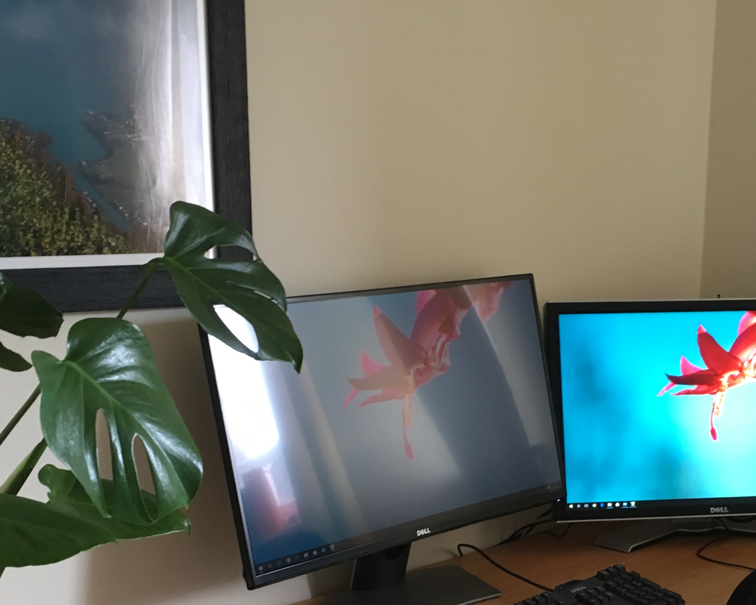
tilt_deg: -13.8
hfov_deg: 35.9
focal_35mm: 52
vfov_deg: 28.3
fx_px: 1163
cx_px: 449
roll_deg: +0.3
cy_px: 512
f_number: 2.2
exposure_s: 1/33
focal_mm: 4.15
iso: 125
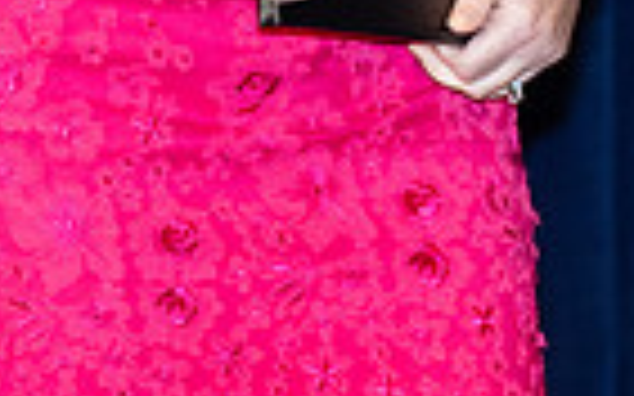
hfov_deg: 2.6
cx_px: 431
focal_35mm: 810
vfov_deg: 1.6
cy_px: -638
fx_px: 13990
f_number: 5.6
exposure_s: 1/100
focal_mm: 145
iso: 1000
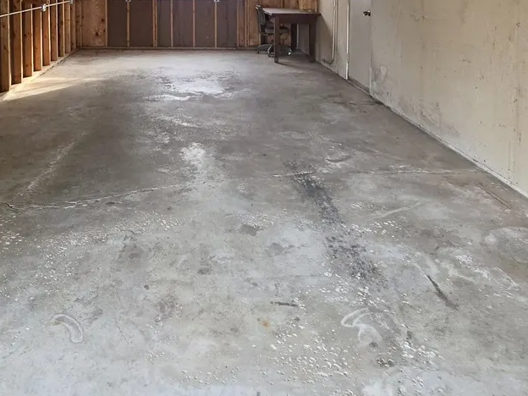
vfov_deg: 41.3
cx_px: 193
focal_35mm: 30
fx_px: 458
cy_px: 8
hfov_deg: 59.1
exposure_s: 1/359
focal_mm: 2.2
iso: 250
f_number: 1.9
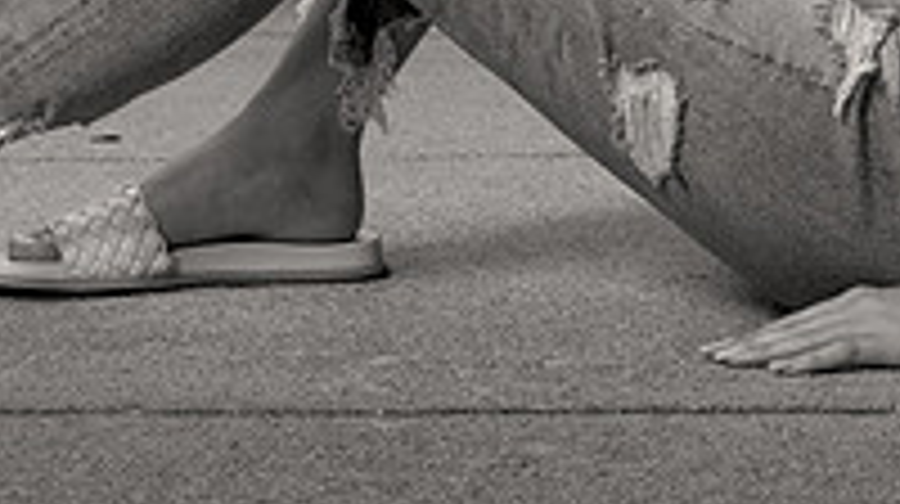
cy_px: -340
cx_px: 608
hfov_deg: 14.1
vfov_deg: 7.8
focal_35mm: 152
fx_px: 3624
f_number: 6.3
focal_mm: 50
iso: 100
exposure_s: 1/160
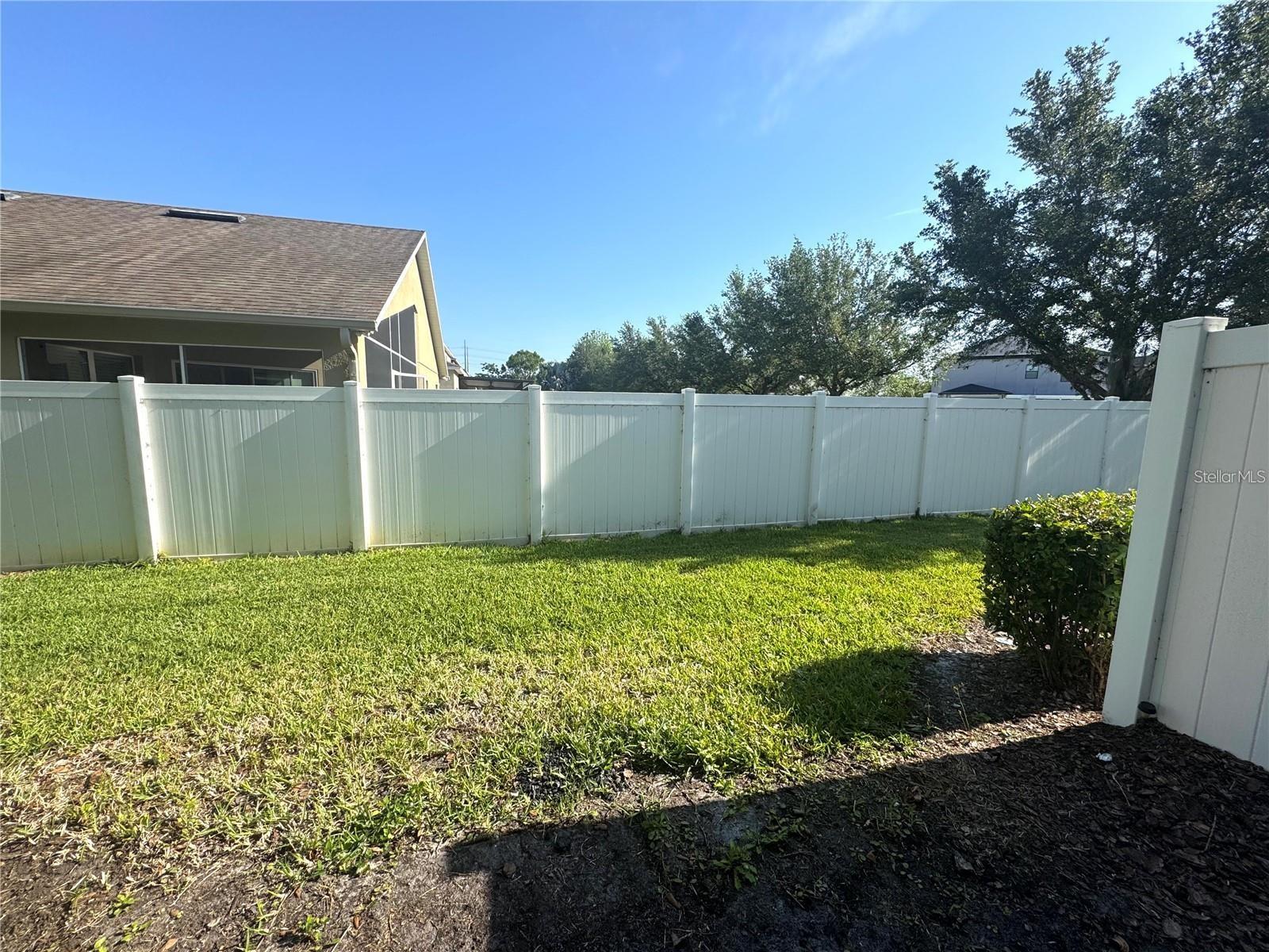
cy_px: 476
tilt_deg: -7.9
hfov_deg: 102.1
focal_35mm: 14
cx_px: 634
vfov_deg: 85.7
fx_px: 513
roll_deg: -1.1
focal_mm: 2.22
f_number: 2.2
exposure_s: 1/1143
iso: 50
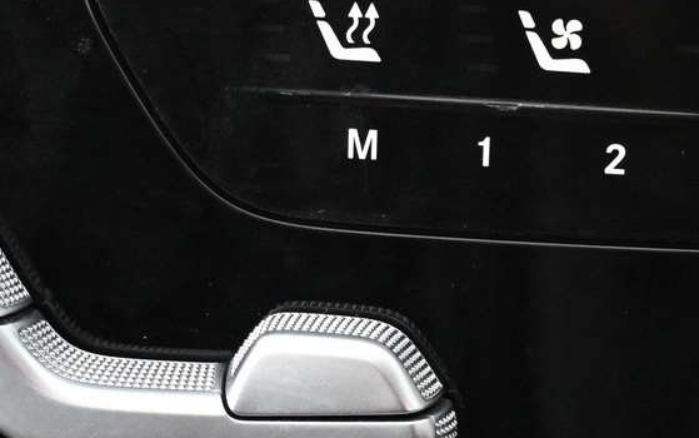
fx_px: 2320
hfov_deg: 17.1
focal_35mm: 122
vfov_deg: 10.8
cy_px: 123
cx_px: 403
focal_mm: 27.5
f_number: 4.5
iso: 4000
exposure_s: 1/50
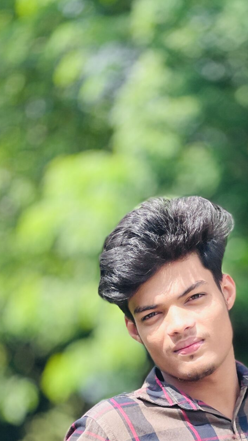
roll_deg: +4.4
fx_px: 1345
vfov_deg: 18.4
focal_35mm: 115
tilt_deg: +1.9
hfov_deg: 10.5
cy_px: 358
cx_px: 225
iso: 32
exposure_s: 1/1065
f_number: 2
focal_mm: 6
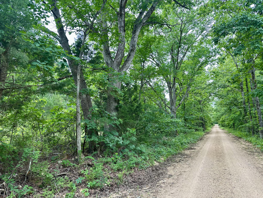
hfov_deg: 71.6
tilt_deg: +10.6
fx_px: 182
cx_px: 132
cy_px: 99
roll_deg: +0.4
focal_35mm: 24
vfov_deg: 56.8
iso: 80
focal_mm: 6.86
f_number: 1.78
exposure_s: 1/370
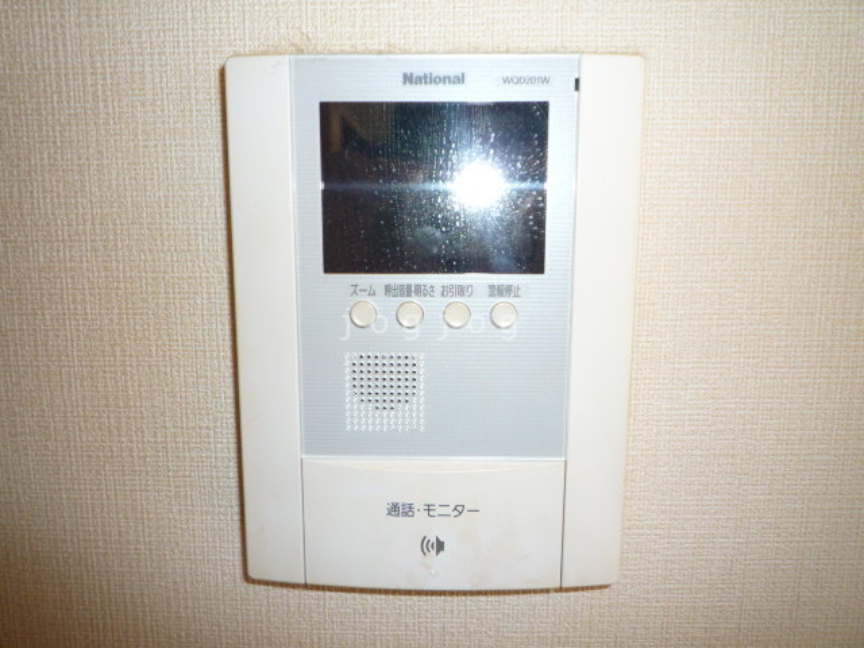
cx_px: 432
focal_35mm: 25
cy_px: 324
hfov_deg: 69.4
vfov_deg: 54.9
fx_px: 624
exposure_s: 1/30
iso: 100
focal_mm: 4.4
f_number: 4
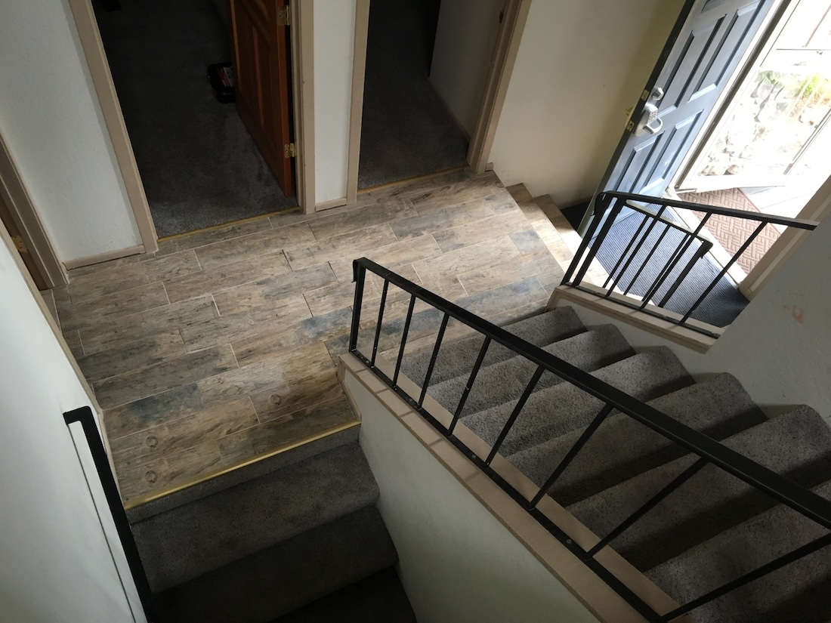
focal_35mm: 29
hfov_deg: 61.7
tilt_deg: -55.5
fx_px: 696
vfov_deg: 48.2
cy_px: 312
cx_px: 416
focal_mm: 4.15
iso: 100
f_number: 2.2
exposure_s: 1/30
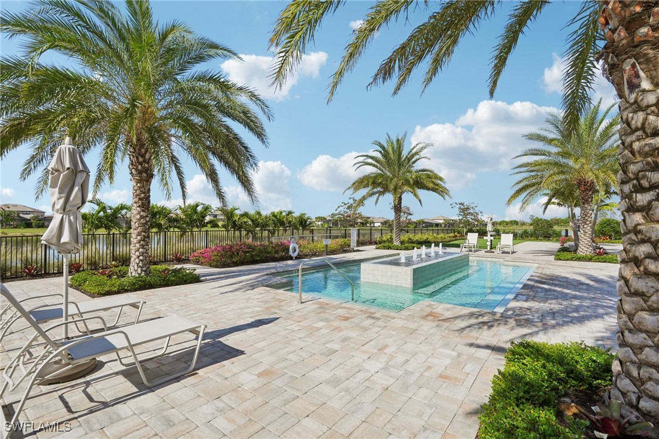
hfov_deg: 93.3
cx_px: 330
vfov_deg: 70.4
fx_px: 311
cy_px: 220
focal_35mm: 17
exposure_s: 1/2000
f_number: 8
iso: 400
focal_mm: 17
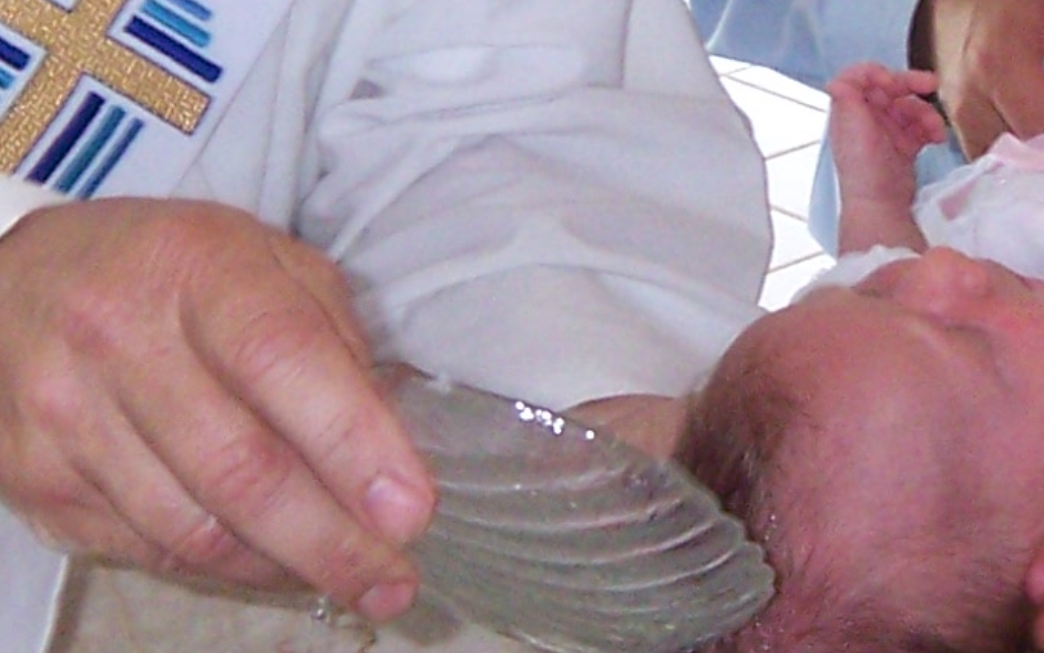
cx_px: 687
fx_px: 3131
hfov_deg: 18.9
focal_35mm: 110
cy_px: 106
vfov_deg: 11.9
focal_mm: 3.8
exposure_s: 1/30
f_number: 2.8
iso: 125
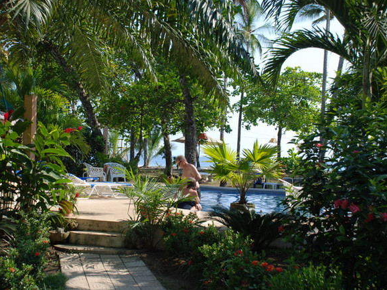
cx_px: 172
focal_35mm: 52
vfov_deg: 28.0
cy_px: 145
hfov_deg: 36.8
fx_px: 581
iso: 100
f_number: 7.1
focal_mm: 32
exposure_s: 1/200
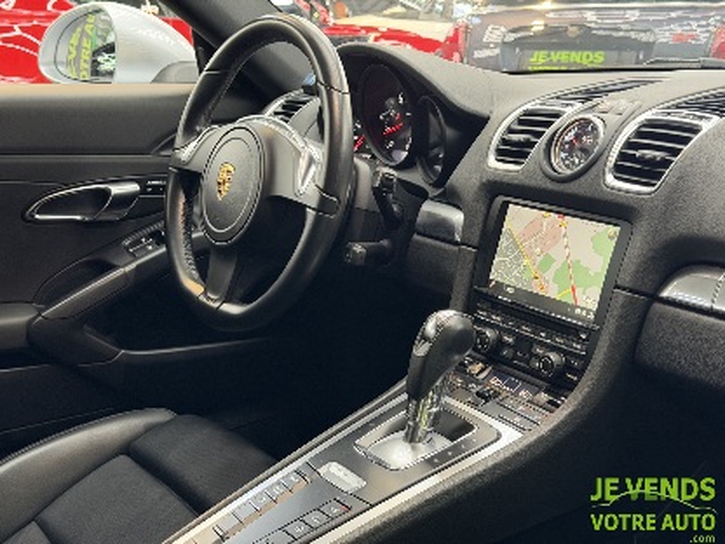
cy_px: 272
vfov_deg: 30.3
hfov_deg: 39.7
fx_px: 1005
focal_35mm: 48
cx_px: 362
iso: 500
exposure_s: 1/36
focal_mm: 6.76
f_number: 1.78
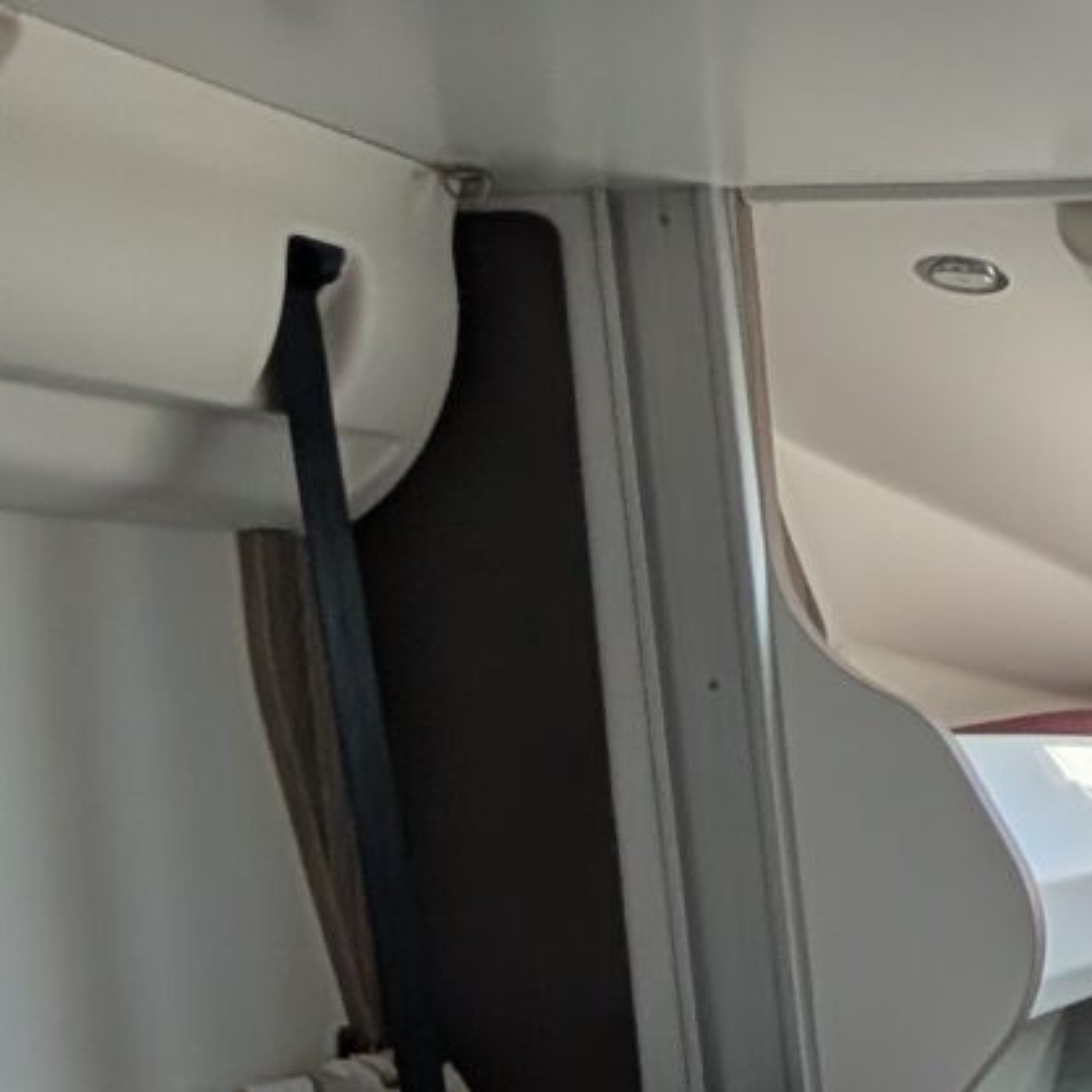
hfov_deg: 18.0
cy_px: 823
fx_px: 2320
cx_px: 2197
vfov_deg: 26.1
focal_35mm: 65
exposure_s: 1/527
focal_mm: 2.02
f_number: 1.7
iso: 49
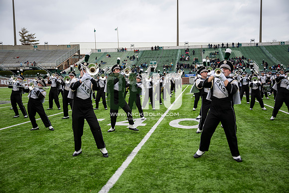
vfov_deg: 40.6
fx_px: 261
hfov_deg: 58.0
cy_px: 96
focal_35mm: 32
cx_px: 144
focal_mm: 32.5
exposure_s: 1/500
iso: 100
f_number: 2.8
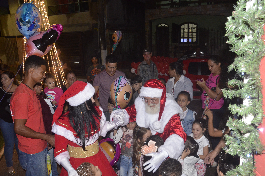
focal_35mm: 32
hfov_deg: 59.6
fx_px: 231
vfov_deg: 41.5
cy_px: 88
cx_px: 132
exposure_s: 1/60
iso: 2500
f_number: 6.3
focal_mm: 21
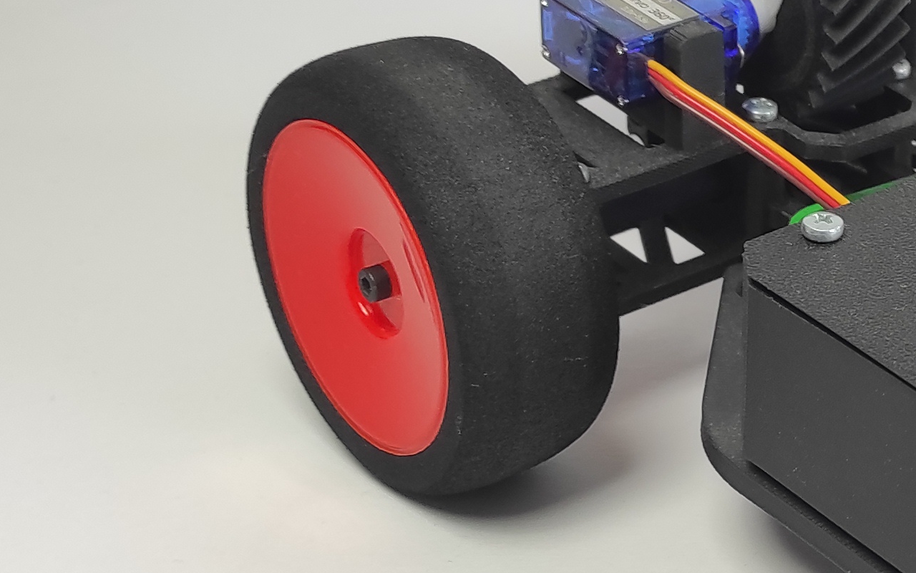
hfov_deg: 20.2
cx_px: 1109
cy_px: 303
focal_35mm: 96
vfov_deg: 13.6
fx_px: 2397
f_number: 1.89
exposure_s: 1/103
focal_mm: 5.43
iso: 100
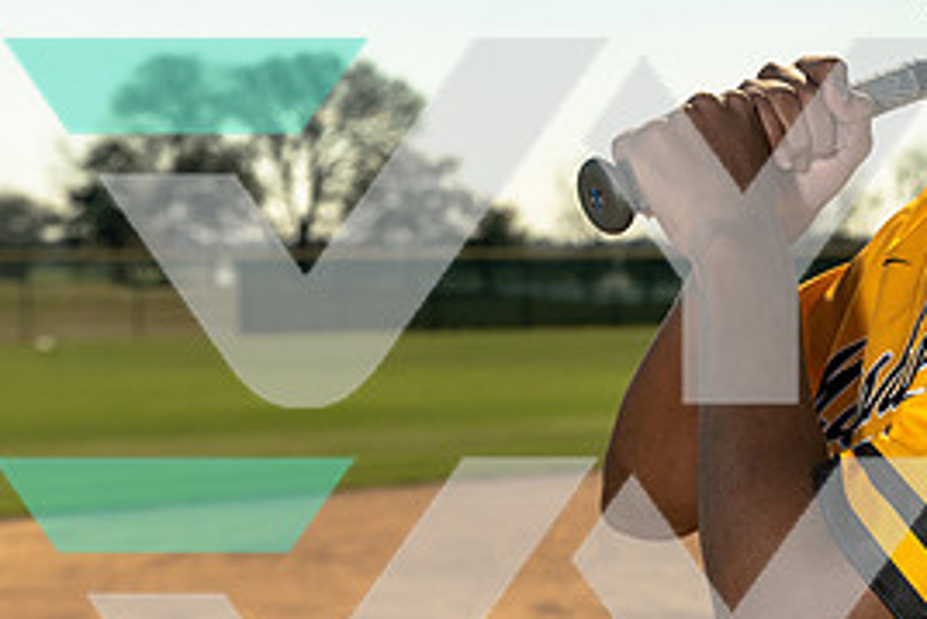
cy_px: 223
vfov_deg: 13.2
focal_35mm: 104
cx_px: 885
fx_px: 2679
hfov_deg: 19.2
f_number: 5.6
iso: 500
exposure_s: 1/200
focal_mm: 48
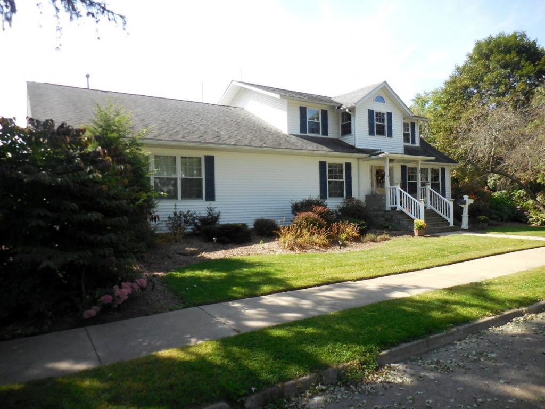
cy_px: 204
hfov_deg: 69.4
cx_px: 272
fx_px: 394
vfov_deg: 54.9
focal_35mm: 25
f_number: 3.7
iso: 400
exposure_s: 1/1000
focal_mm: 4.5
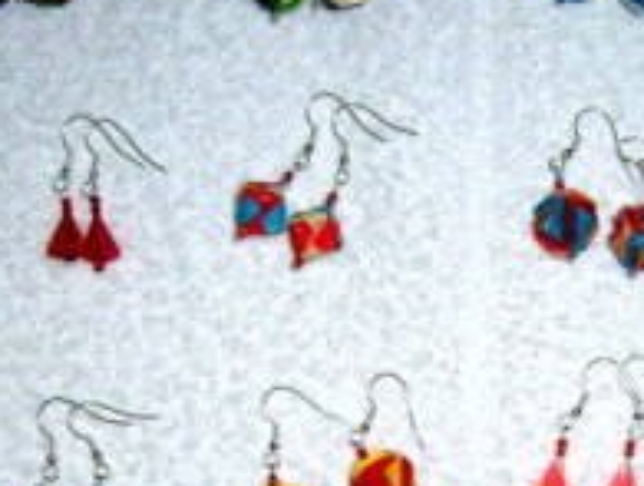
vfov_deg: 17.0
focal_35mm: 86
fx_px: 1603
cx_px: 459
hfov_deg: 22.6
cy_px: 440
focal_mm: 5.4
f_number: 2.8
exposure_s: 1/60.1
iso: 50
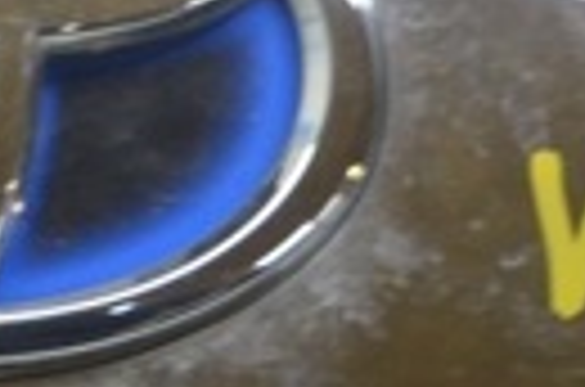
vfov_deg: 7.7
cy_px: 83
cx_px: -346
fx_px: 2869
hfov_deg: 11.1
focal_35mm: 177
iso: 400
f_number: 4
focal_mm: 24
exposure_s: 1/40
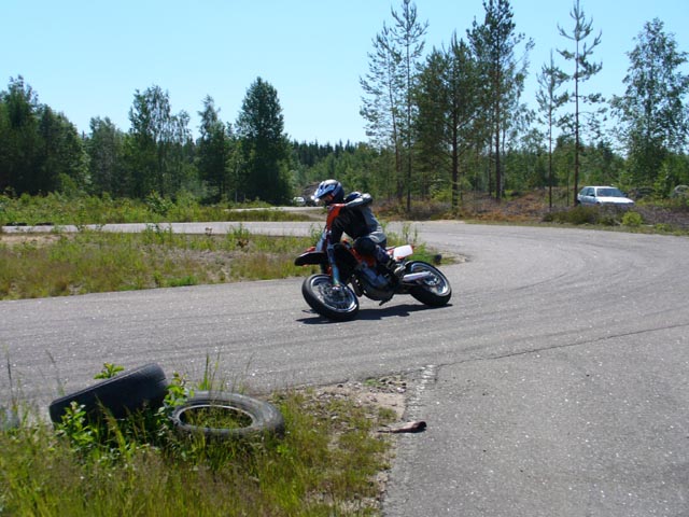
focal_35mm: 48
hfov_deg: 39.7
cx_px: 344
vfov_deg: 30.3
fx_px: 955
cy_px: 258
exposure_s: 1/400
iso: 80
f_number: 6
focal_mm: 7.9
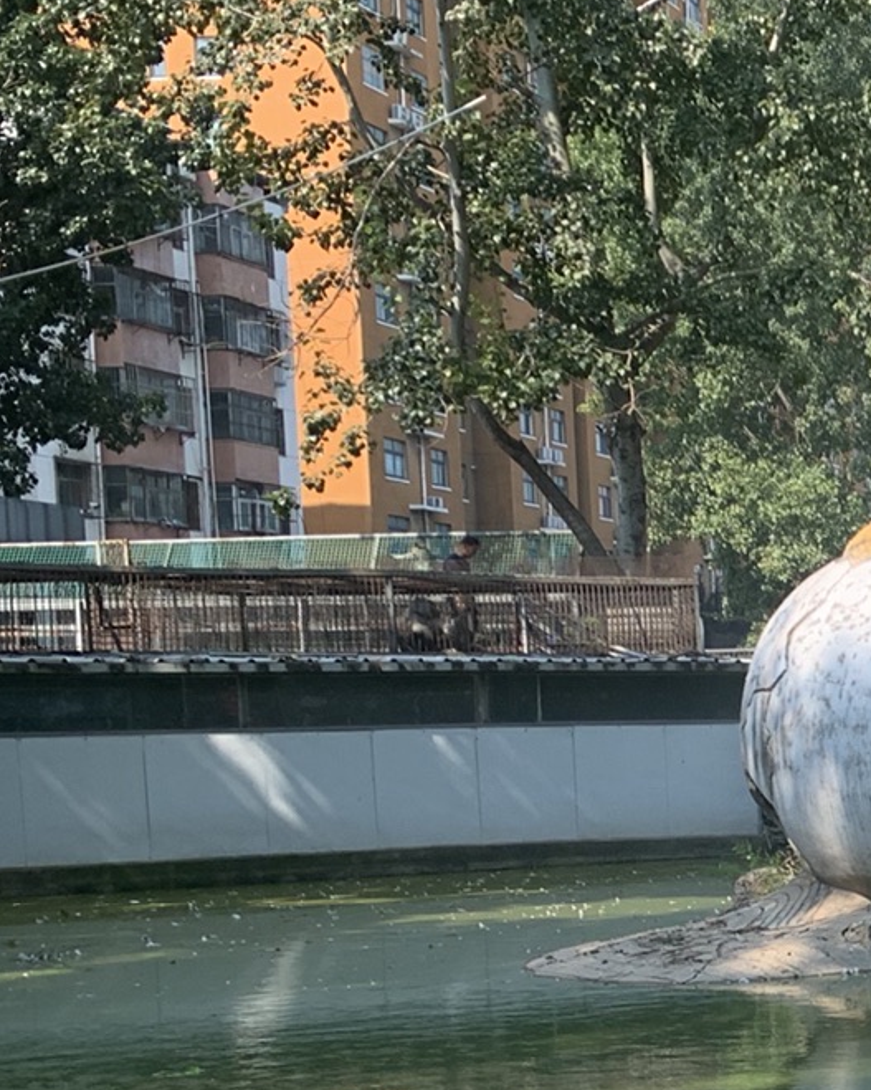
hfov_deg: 16.5
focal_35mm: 77
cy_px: 923
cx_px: 1587
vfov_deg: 24.2
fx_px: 2482
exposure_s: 1/864
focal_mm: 4.25
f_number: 1.8
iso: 25
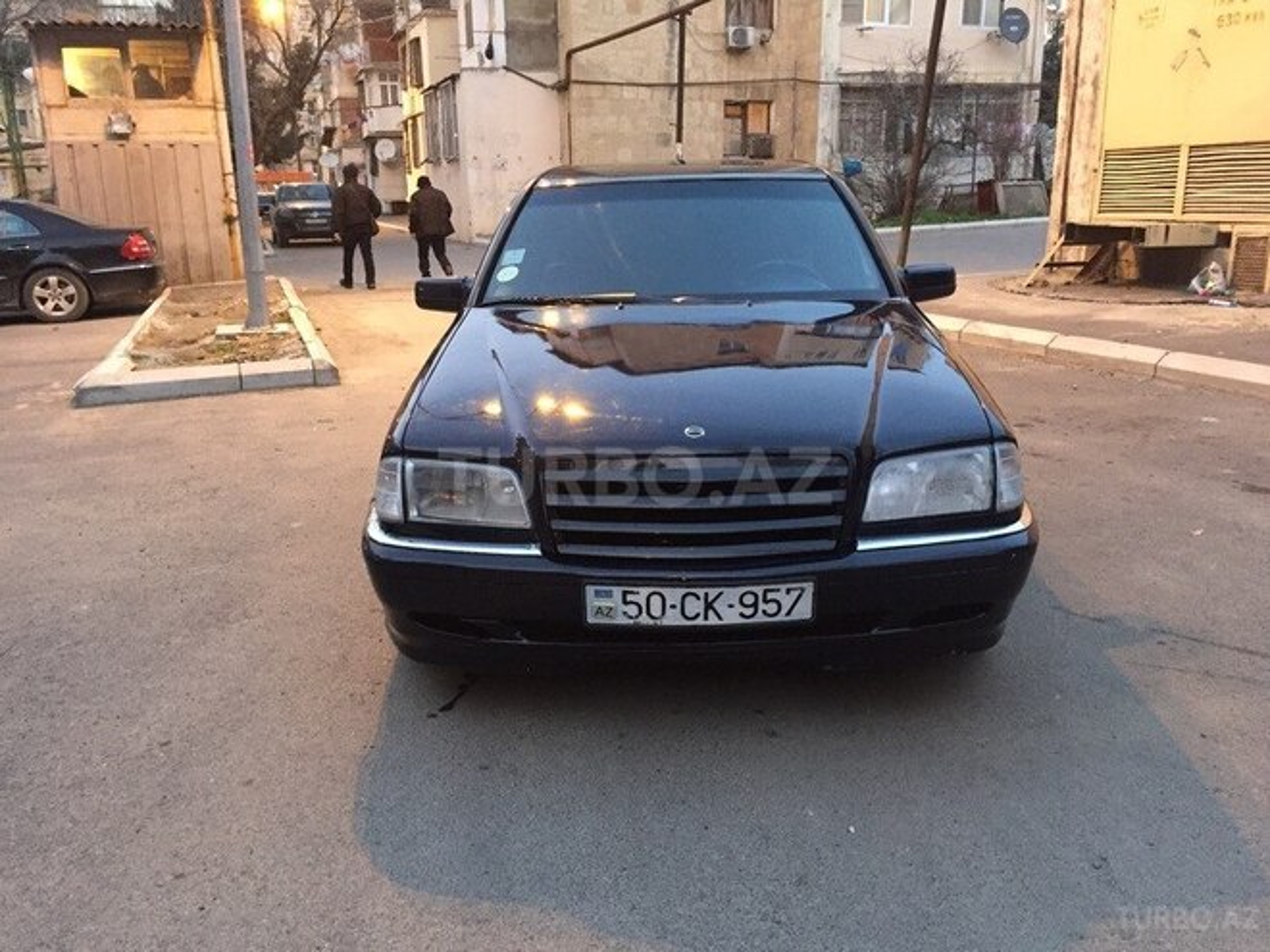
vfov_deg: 48.2
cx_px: 635
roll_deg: -0.2
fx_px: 1064
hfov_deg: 61.7
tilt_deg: -15.6
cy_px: 476
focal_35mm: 29
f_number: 2.2
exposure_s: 1/33
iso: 250
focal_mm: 4.15
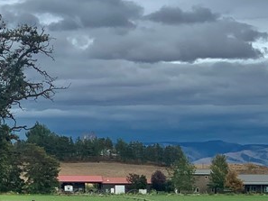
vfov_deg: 8.3
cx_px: -8
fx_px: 1386
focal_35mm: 179
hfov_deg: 10.9
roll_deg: -0.7
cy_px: 86
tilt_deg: +4.8
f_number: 2.4
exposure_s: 1/533
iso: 16
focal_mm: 6
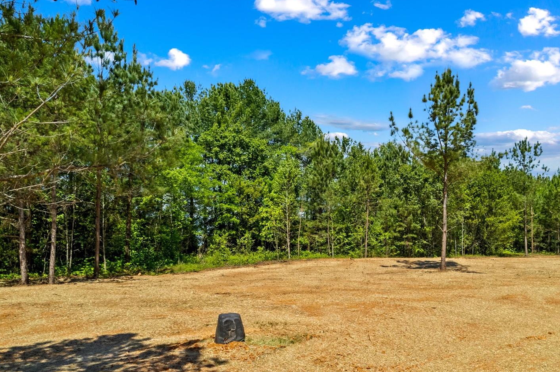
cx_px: 324
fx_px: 497
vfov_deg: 40.4
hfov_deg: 58.5
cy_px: 259
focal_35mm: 32
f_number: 2.8
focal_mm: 8.38
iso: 110
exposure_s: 1/1500
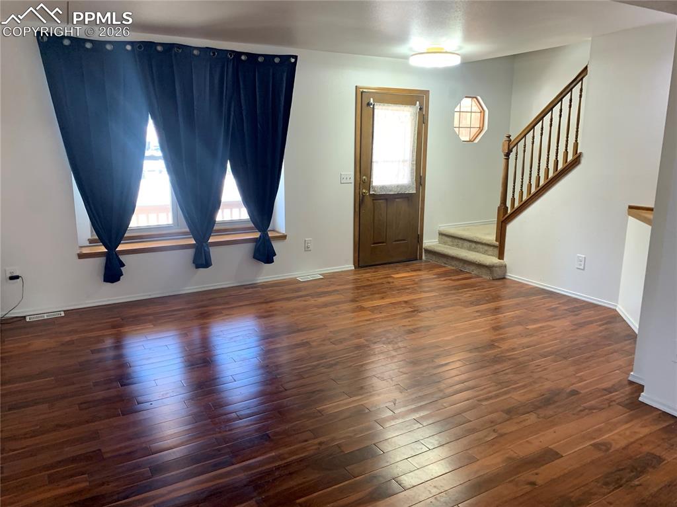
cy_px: 254
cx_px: 338
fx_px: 508
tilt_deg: -13.4
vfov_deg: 53.0
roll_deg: +0.3
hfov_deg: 67.3
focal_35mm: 26
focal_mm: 4.25
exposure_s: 1/60
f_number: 1.8
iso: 320
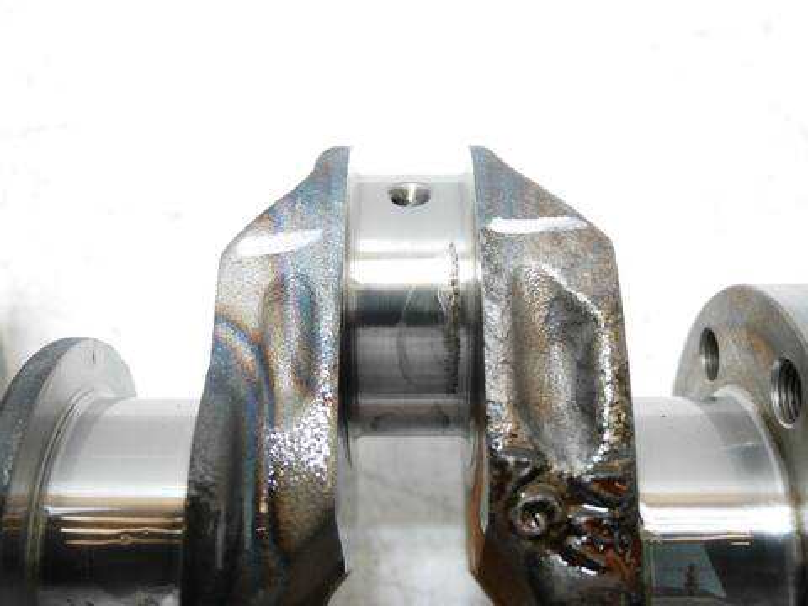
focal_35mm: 38
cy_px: 303
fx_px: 887
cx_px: 404
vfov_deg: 37.7
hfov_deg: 49.0
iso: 250
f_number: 4.3
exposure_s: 1/60
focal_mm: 19
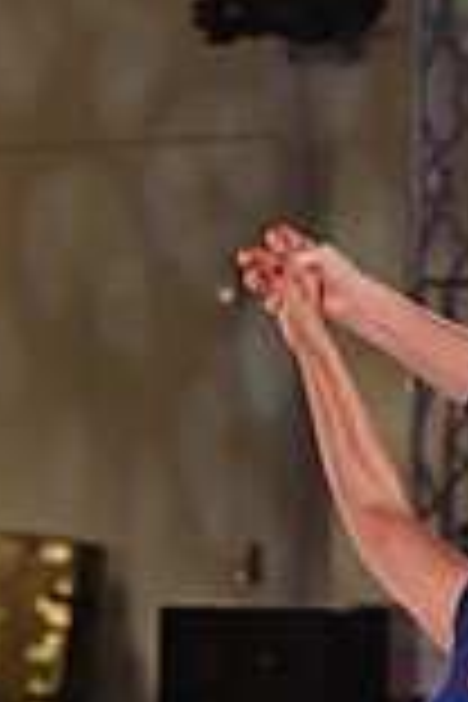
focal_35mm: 522
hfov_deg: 2.6
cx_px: 655
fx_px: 10178
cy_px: 976
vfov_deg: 3.9
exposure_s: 1/200
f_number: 5
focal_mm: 140
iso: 2000
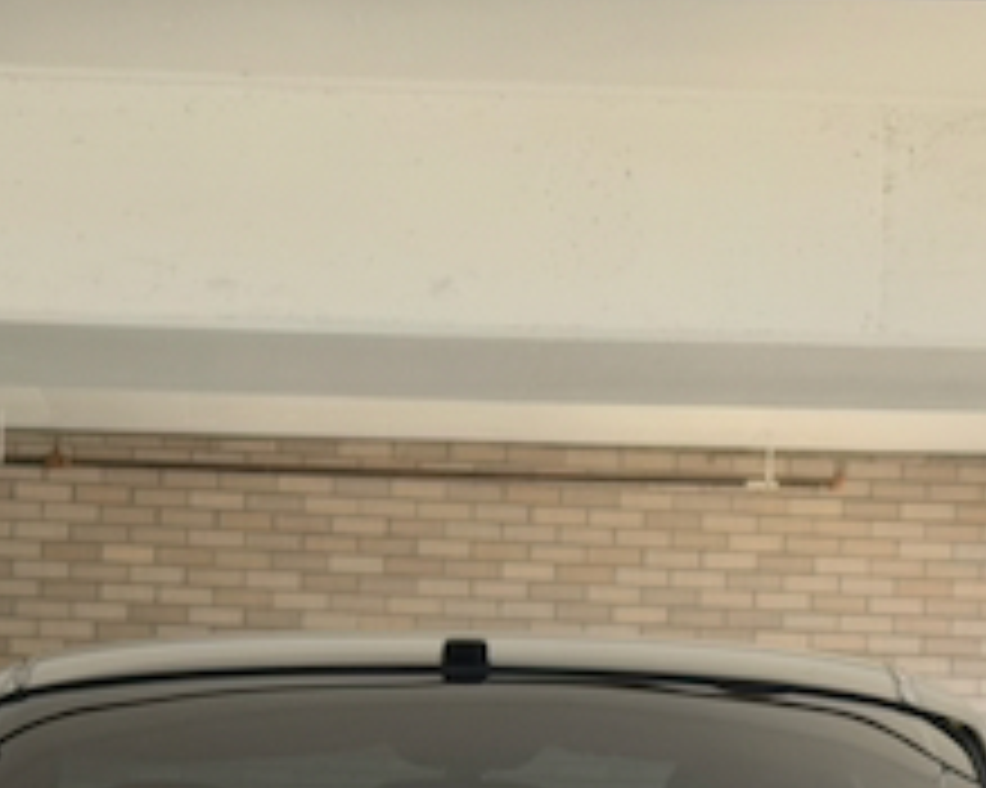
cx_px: 531
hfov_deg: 14.1
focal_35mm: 137
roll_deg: -2.3
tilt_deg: -1.8
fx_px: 3996
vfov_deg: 11.0
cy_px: 1063
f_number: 1.78
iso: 100
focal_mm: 6.76
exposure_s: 1/188
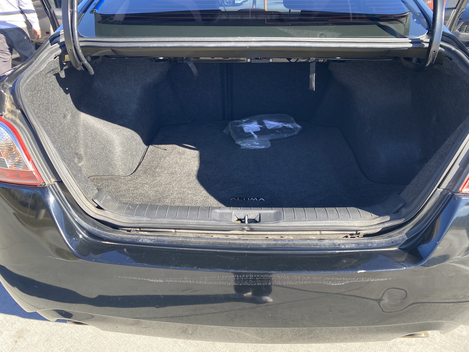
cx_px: 234
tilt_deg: -30.4
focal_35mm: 26
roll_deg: +0.5
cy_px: 176
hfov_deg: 67.3
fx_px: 352
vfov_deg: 53.1
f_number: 1.8
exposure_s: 1/280
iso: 32
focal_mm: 4.25
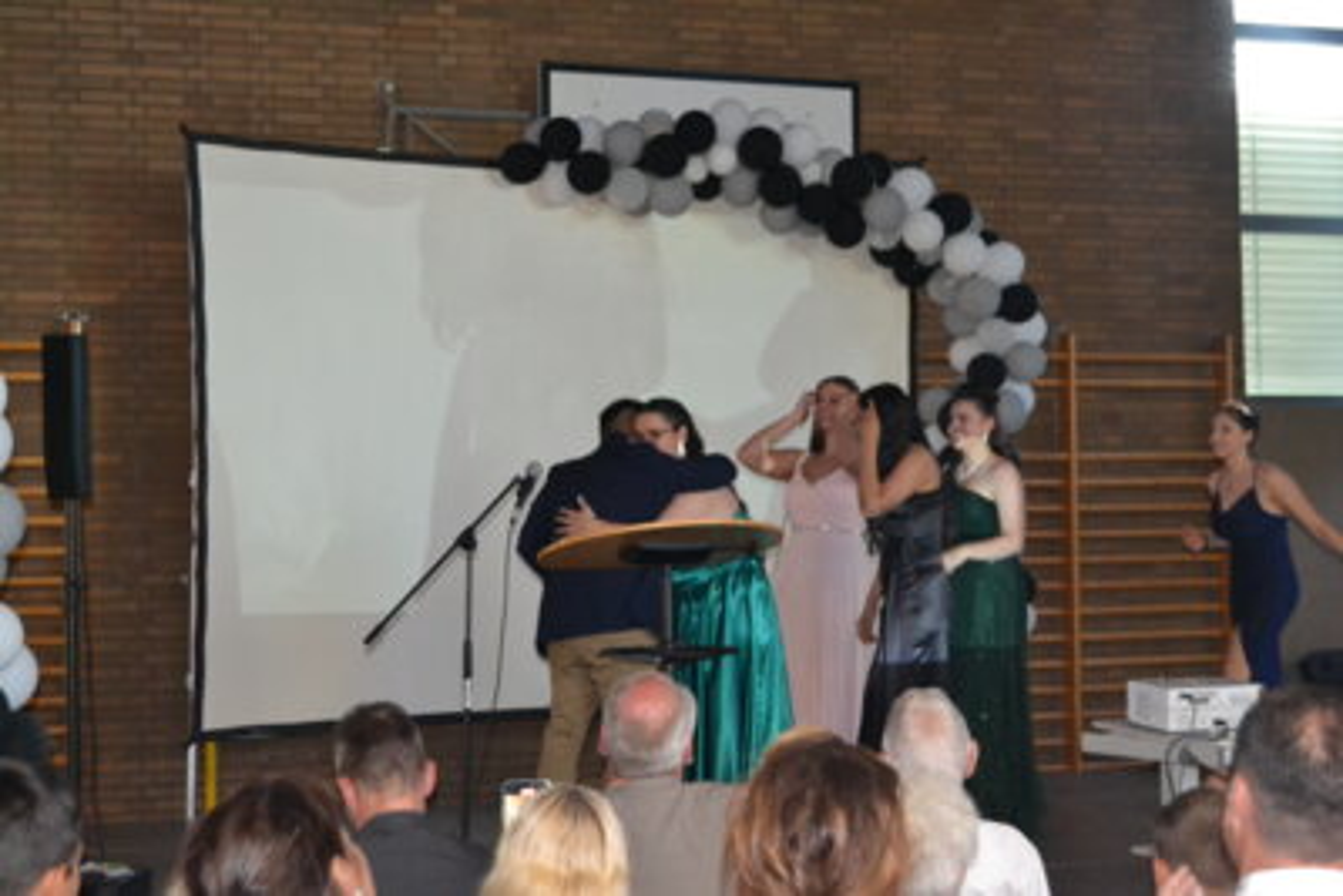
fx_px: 2519
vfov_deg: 20.2
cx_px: 672
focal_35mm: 68
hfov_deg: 29.9
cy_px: 448
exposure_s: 1/60
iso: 3200
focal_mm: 45
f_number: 5.3
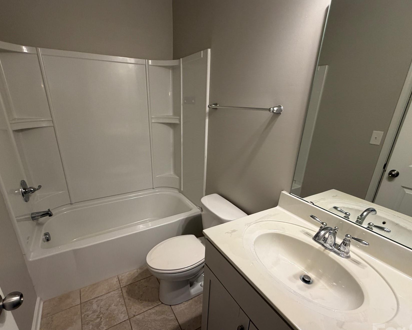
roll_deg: -0.5
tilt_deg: -21.8
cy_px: 180
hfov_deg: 89.6
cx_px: 196
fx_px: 207
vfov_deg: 76.8
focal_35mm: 17
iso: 200
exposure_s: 1/60
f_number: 2.2
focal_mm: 2.22
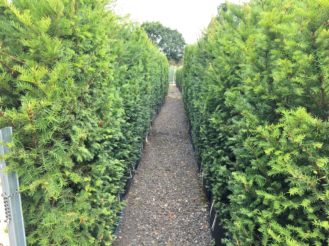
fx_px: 276
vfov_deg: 48.2
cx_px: 164
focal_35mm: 29
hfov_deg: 61.7
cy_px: 123
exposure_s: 1/100
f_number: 2.2
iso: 32
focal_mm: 4.15
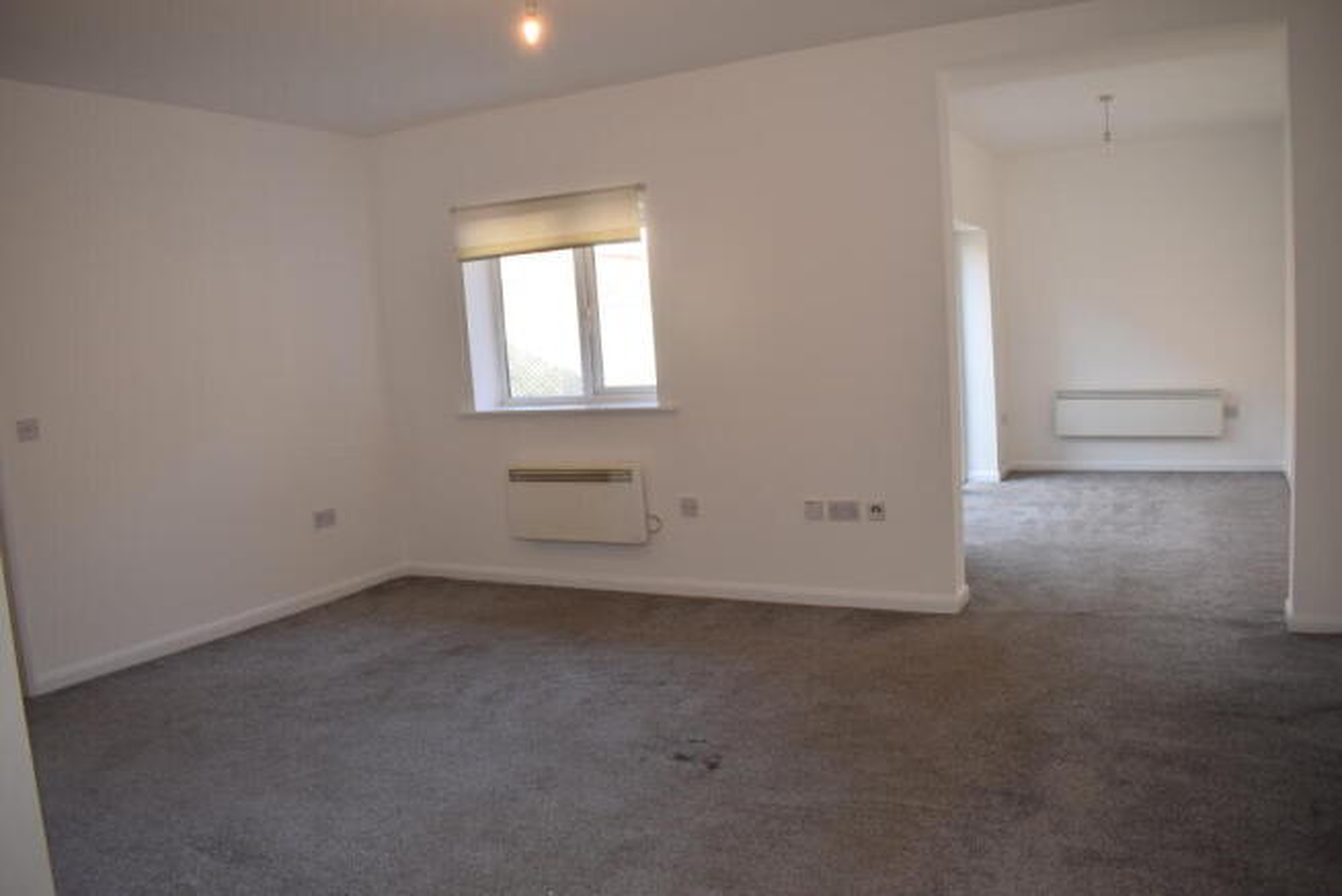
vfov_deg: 48.0
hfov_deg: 67.3
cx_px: 671
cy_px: 448
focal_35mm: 27
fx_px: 1007
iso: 800
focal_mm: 18
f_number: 5
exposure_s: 1/100
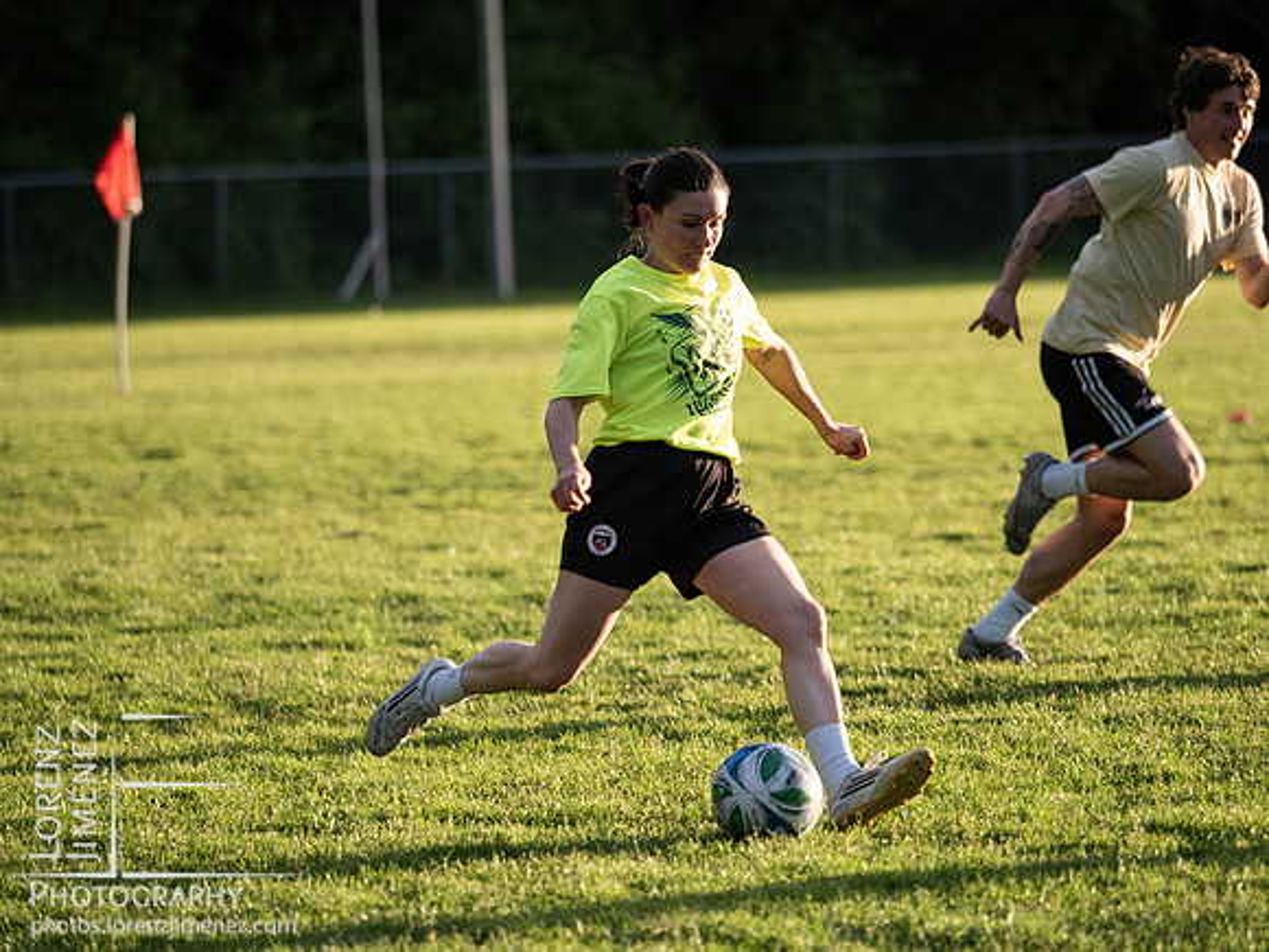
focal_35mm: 300
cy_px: 476
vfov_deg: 5.0
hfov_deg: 6.6
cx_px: 634
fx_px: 10998
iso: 640
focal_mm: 150
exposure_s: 1/800
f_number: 2.8
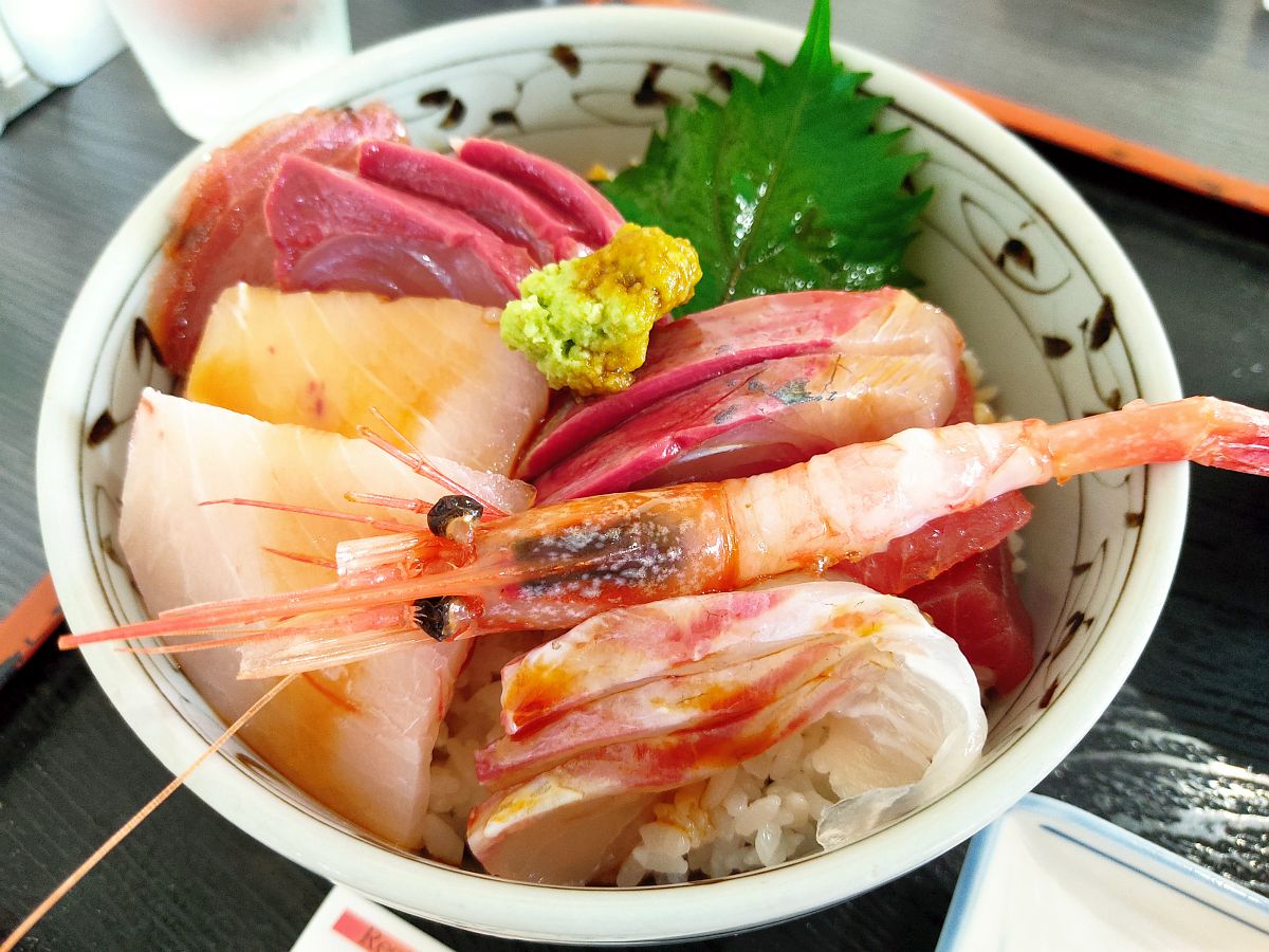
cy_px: 476
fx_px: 953
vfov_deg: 53.1
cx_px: 634
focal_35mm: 26
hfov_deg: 67.3
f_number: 1.79
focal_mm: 4.74
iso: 1380
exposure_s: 1/26
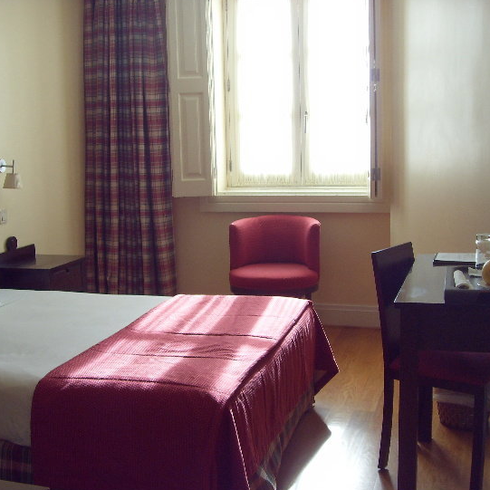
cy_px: 260
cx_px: 179
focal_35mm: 51
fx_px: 817
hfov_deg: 33.2
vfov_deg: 33.4
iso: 100
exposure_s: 1/60
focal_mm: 6.6
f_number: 3.5
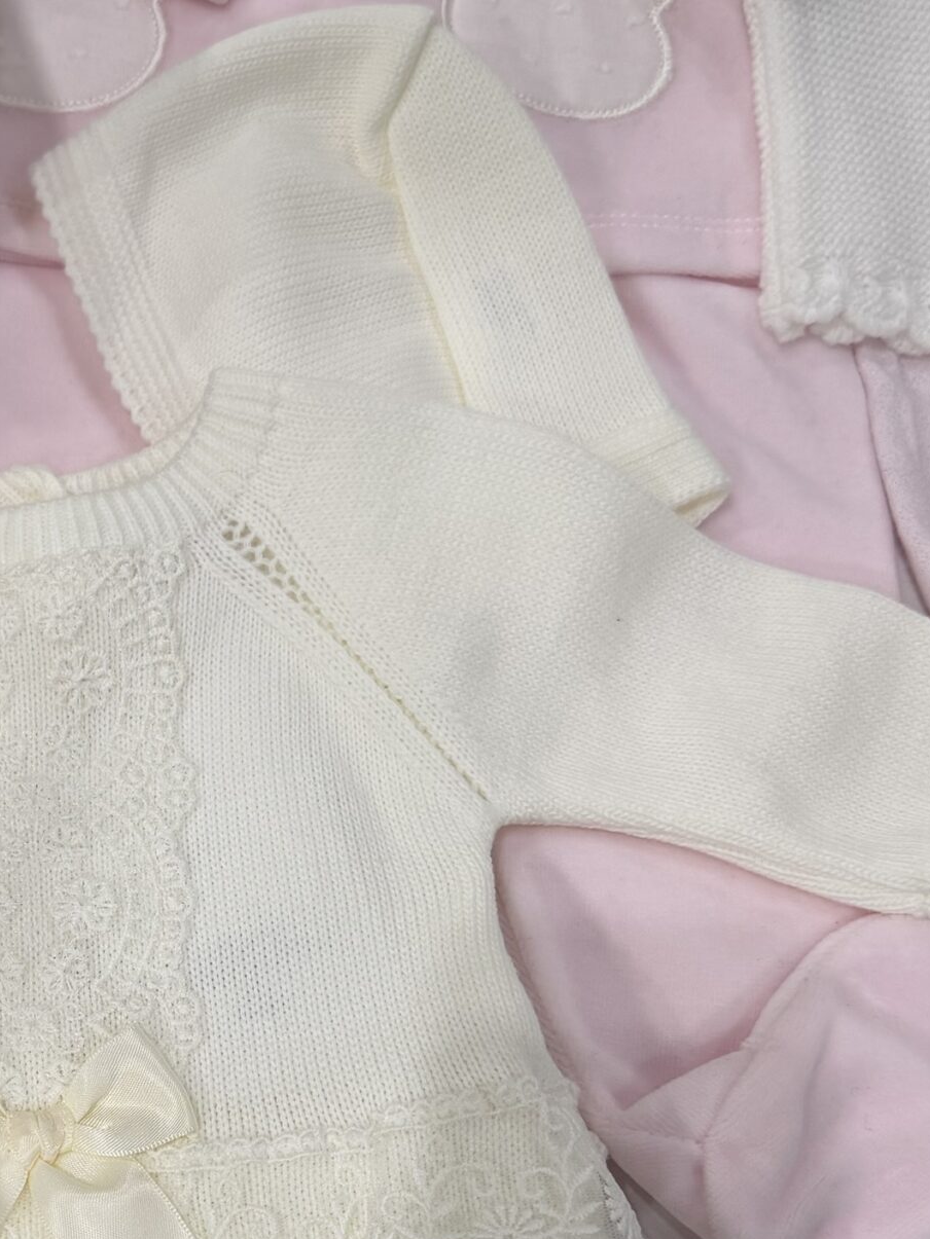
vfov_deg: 36.7
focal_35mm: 51
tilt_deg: -73.5
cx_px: 97
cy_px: 921
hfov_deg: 27.6
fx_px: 1827
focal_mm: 6.76
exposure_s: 1/143
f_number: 1.78
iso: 50
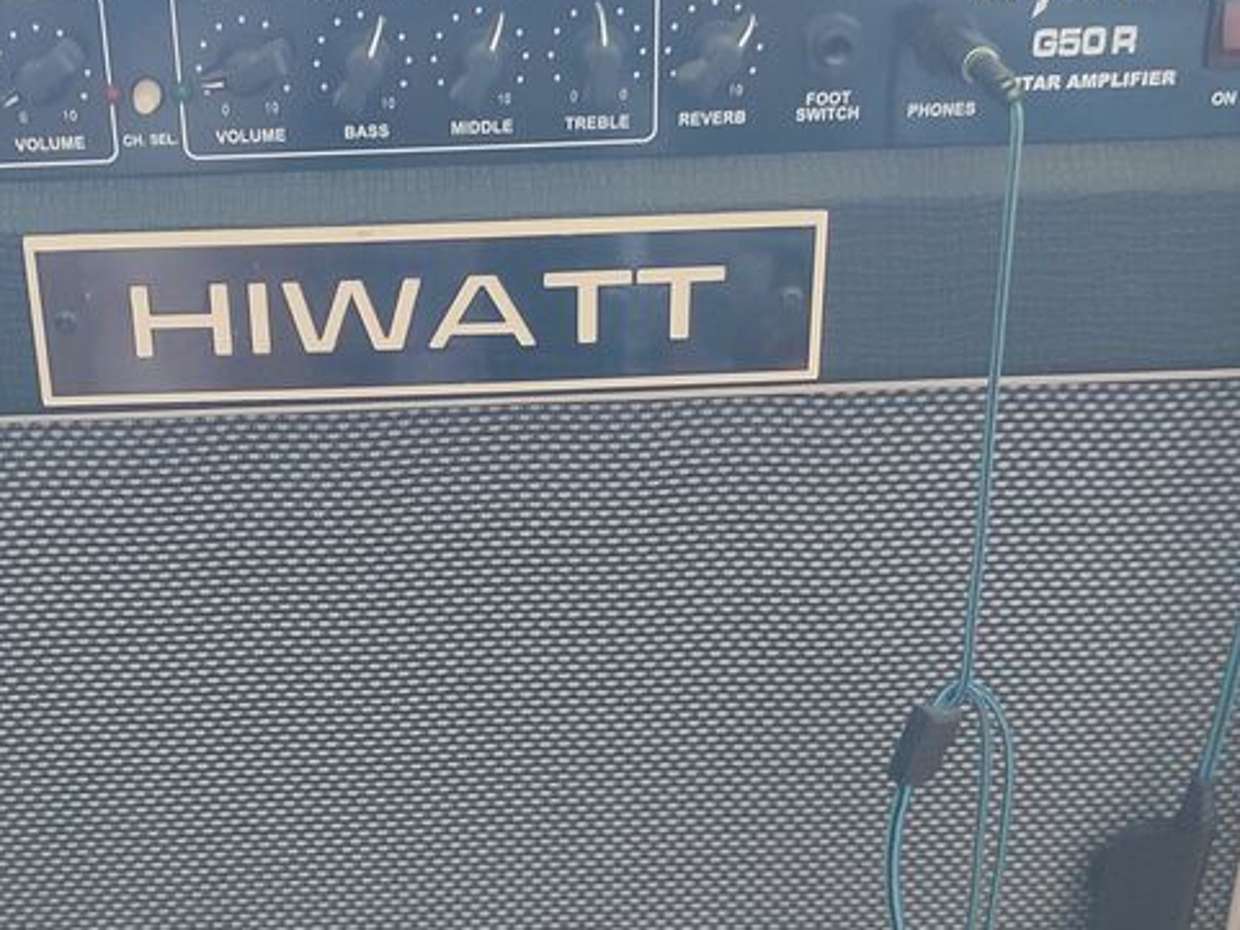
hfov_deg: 36.5
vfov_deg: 28.0
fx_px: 1863
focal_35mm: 52
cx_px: 438
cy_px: 559
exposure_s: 1/20
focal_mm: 6.04
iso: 719
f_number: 1.9
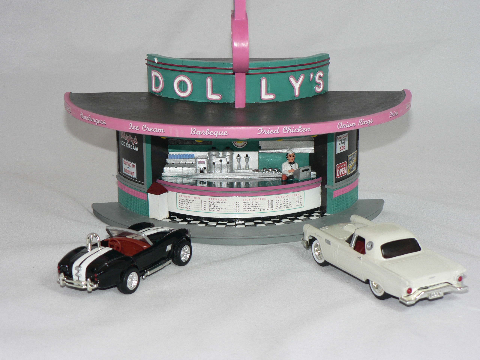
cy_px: 180
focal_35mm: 76
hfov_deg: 25.7
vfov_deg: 19.4
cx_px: 240
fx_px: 1054
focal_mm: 12.6
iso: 80
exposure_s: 1/60
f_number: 3.2
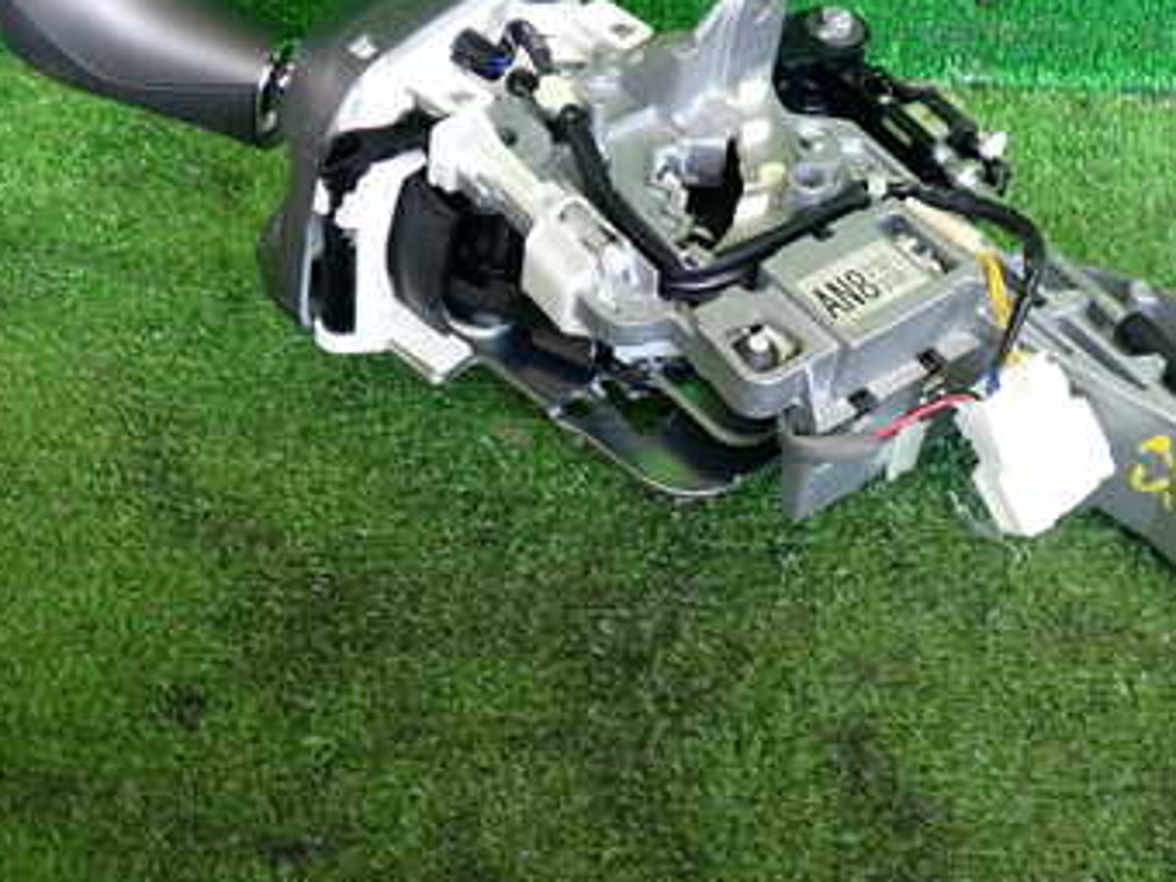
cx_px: 796
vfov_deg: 27.3
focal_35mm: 53
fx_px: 1801
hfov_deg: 35.8
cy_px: 273
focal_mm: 5.4
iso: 200
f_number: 2.3
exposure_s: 1/50
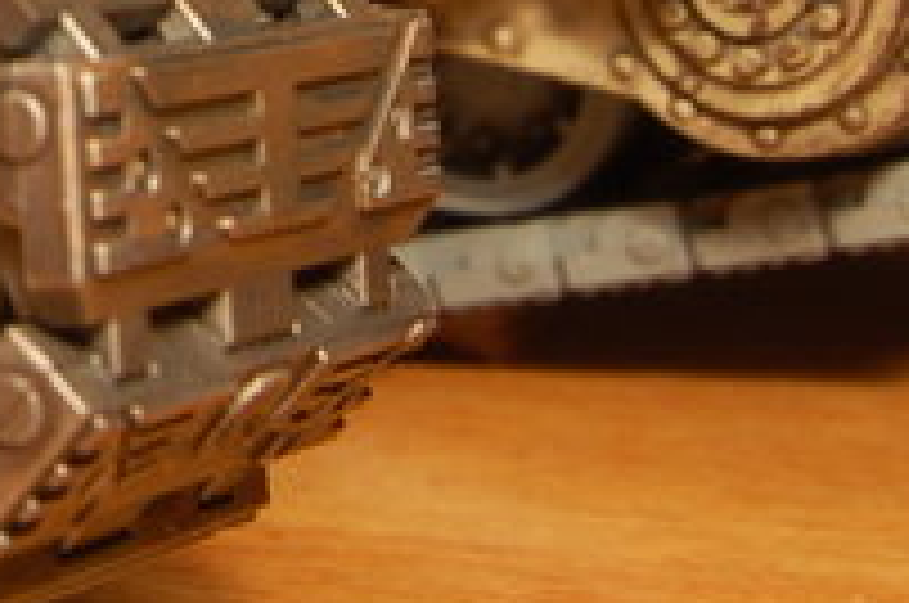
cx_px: -616
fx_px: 4487
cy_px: -466
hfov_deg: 11.0
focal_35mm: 178
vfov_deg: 7.5
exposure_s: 1
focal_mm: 24
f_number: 13
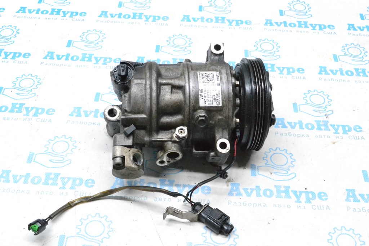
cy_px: 123
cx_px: 184
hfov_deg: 41.1
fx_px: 492
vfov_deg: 28.1
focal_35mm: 48
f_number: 10
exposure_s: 1/125
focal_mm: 32
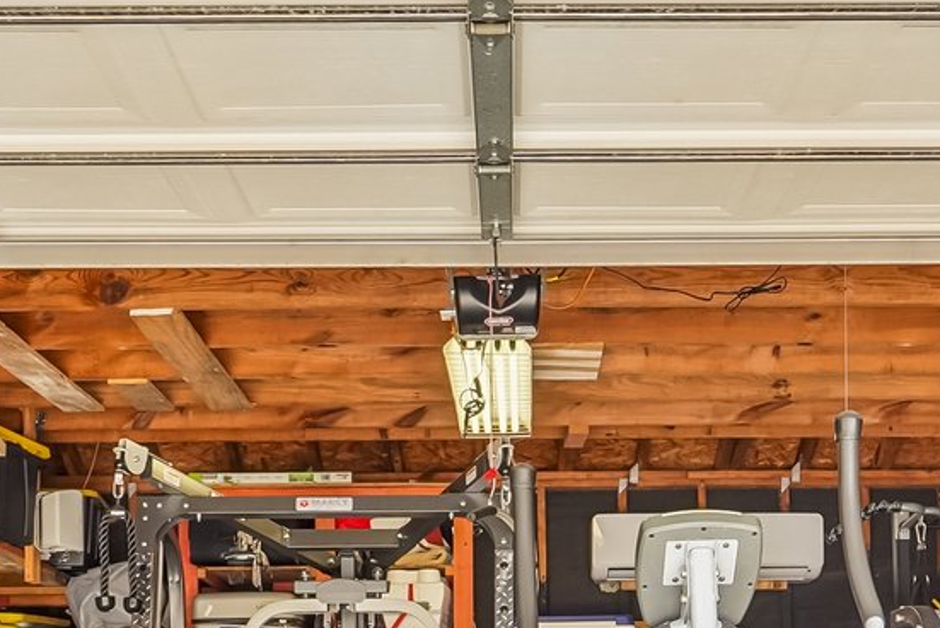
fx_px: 1358
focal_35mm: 52
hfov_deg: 38.1
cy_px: 784
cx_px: 524
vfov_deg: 23.4
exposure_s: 1/100
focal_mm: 14
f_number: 8
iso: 500
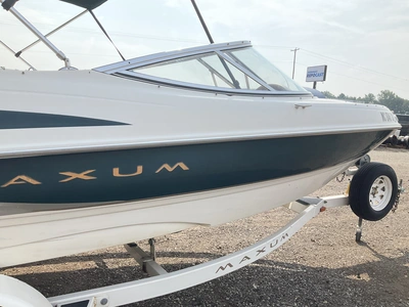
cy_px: 154
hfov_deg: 61.7
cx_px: 204
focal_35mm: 29
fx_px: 343
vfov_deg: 48.2
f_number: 1.8
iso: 25
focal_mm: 3
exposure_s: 1/2227
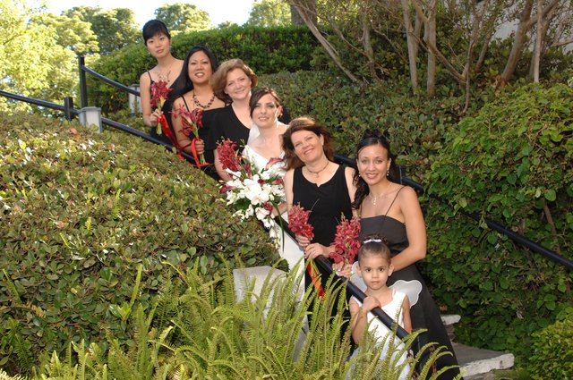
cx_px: 286
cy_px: 190
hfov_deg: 41.2
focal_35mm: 48
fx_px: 763
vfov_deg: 28.0
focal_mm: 32
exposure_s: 1/160
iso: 400
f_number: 6.3
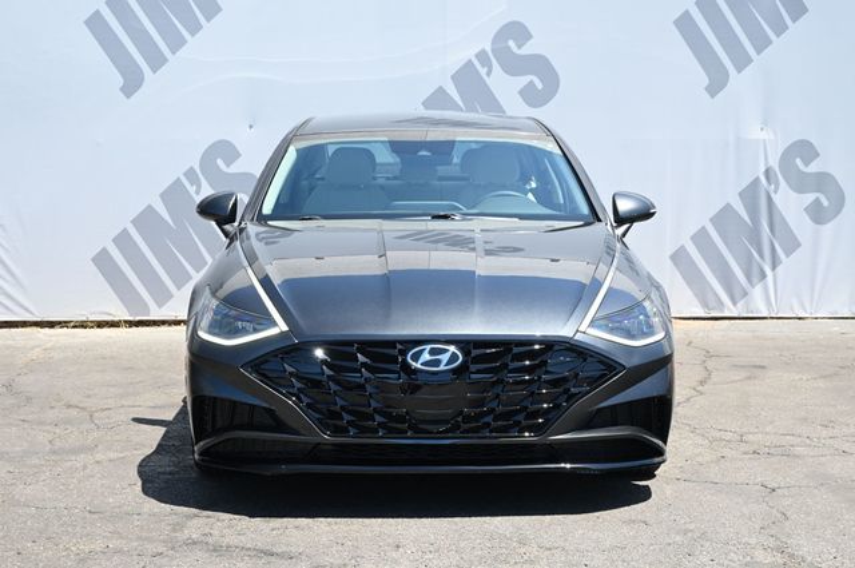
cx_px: 428
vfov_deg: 21.5
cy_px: 284
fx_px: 1494
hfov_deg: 31.9
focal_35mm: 63
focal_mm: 42
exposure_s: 1/250
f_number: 5.6
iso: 220
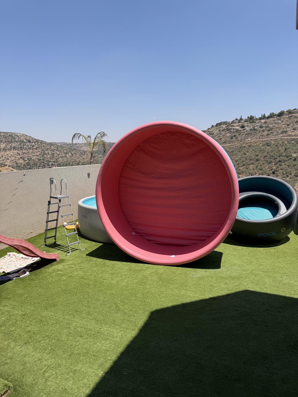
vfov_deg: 71.6
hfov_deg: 56.8
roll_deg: +1.7
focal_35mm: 24
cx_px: 149
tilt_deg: -9.3
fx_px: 275
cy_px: 198
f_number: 1.78
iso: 80
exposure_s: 1/4167
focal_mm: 6.76
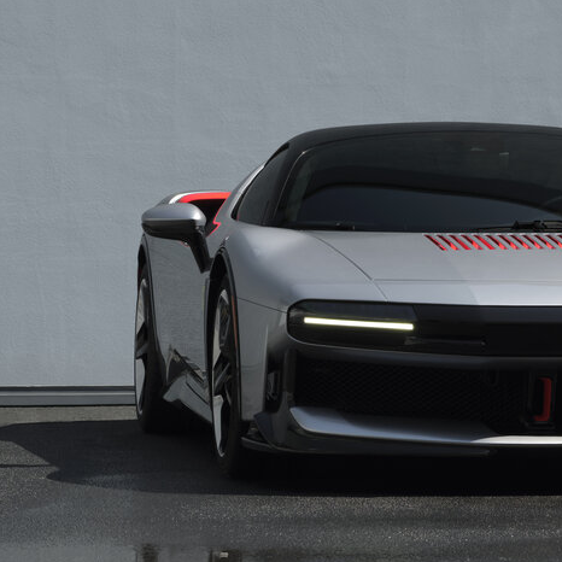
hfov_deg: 9.6
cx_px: 586
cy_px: 230
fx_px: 3306
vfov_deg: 9.7
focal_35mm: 180
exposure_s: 1/400
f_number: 11
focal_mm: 100
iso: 500
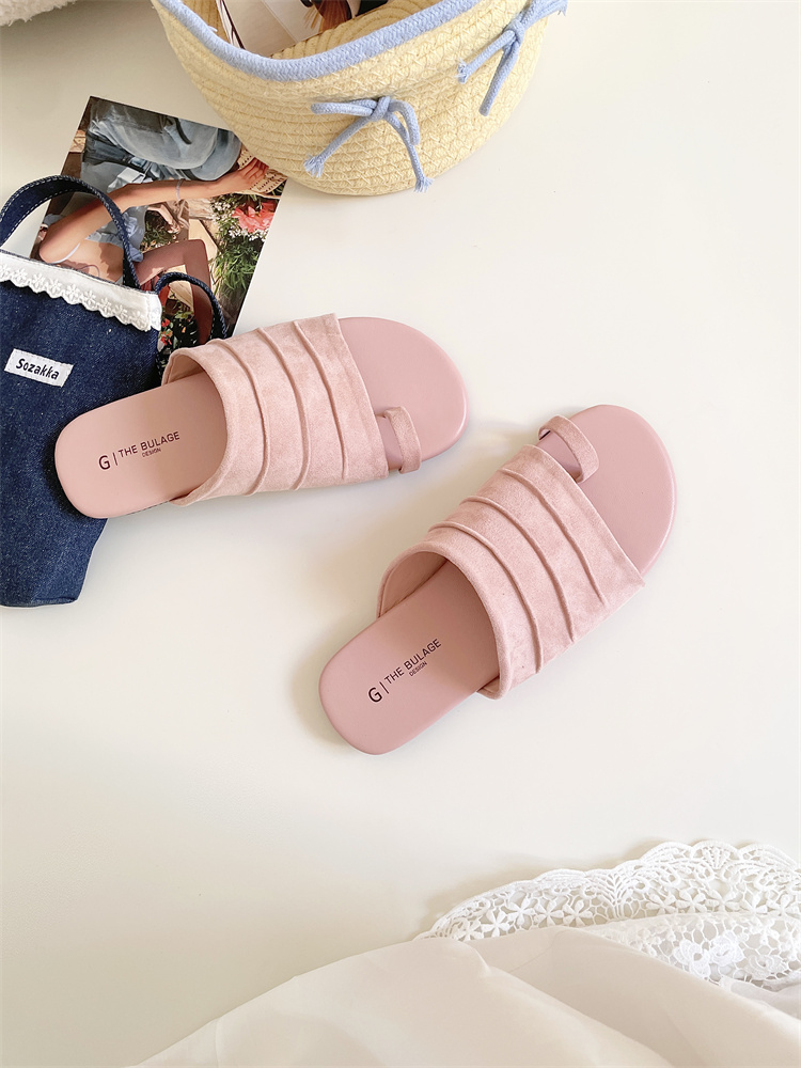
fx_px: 802
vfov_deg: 67.3
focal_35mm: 26
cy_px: 534
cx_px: 400
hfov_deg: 53.1
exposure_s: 1/121
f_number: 1.6
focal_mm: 4.2
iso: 50
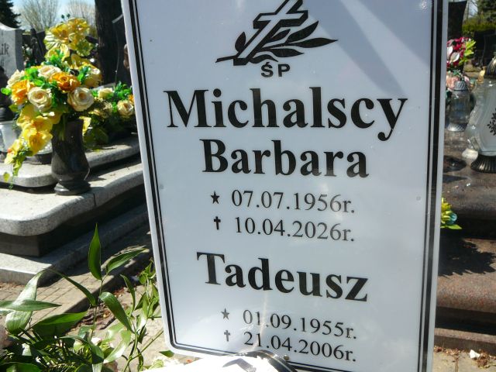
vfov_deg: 40.7
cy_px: 186
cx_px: 248
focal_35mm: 35
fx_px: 502
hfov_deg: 52.6
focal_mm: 5.2
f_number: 5
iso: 80
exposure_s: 1/400
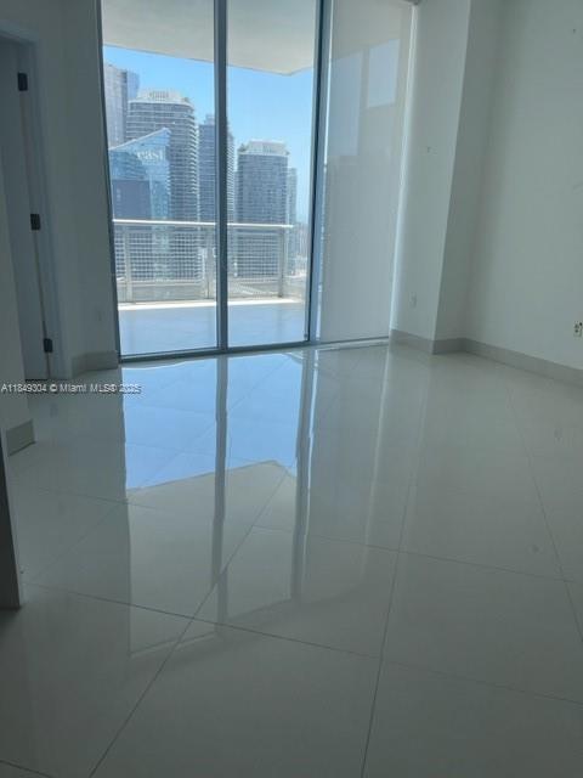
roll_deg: -2.3
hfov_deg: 53.1
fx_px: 584
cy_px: 389
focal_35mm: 26
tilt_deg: -16.9
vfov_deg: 67.3
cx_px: 292
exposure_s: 1/575
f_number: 1.6
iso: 32
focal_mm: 5.1
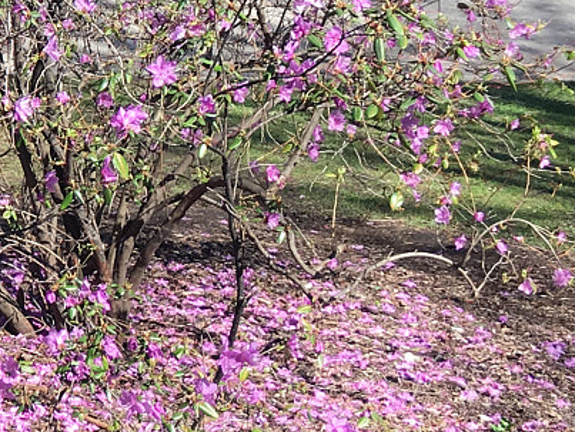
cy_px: -38
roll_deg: +1.3
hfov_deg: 14.8
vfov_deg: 12.7
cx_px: -472
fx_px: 1912
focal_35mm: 115
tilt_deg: -8.5
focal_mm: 4.15
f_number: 2.2
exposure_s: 1/569
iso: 25
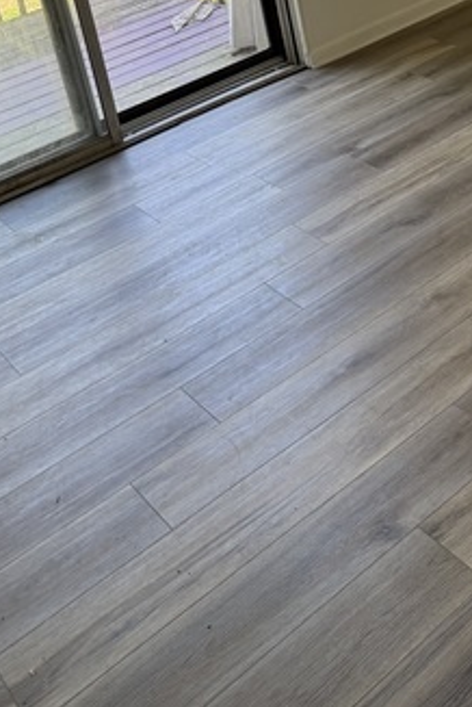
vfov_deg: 35.0
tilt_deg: -17.8
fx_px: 1001
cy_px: -10
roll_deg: +9.4
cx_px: 377
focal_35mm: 51
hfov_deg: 26.1
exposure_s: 1/229
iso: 125
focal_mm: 6.76
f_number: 1.78
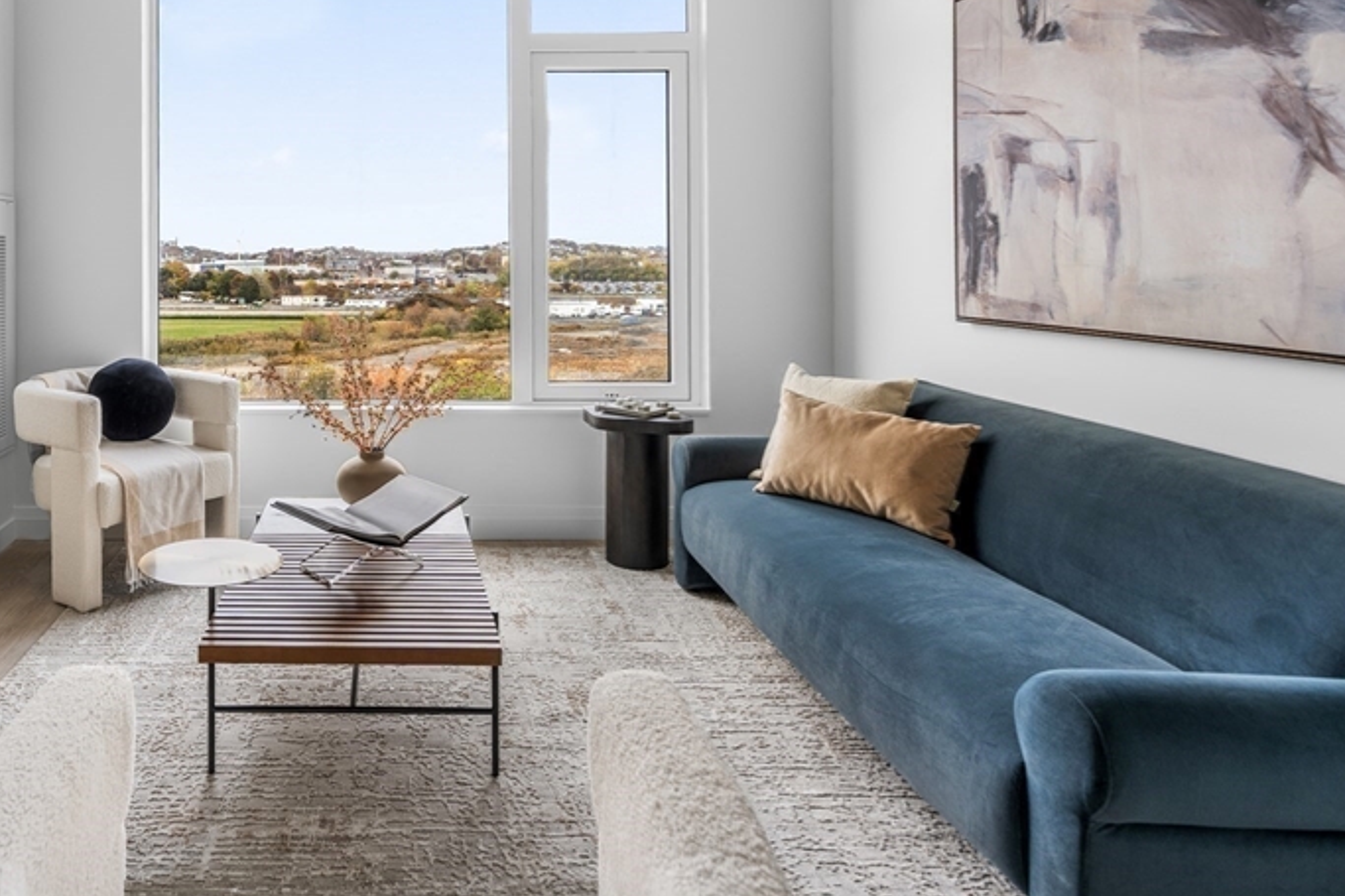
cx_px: 378
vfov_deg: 50.3
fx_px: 924
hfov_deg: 68.5
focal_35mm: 25
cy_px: 265
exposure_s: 1/13
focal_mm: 16.5
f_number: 6.3
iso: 100
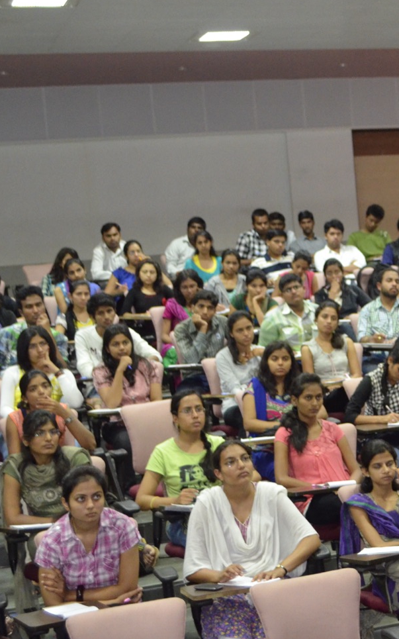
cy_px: 333
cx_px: 497
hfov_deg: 16.8
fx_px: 1288
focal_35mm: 74
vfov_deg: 27.8
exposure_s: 1/60
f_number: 4.2
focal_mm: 26
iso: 2800
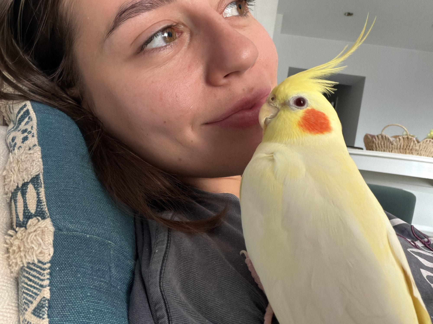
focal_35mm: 23
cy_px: 162
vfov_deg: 58.9
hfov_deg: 73.9
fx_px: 288
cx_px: 216
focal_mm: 2.71
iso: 320
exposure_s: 1/60
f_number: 1.9
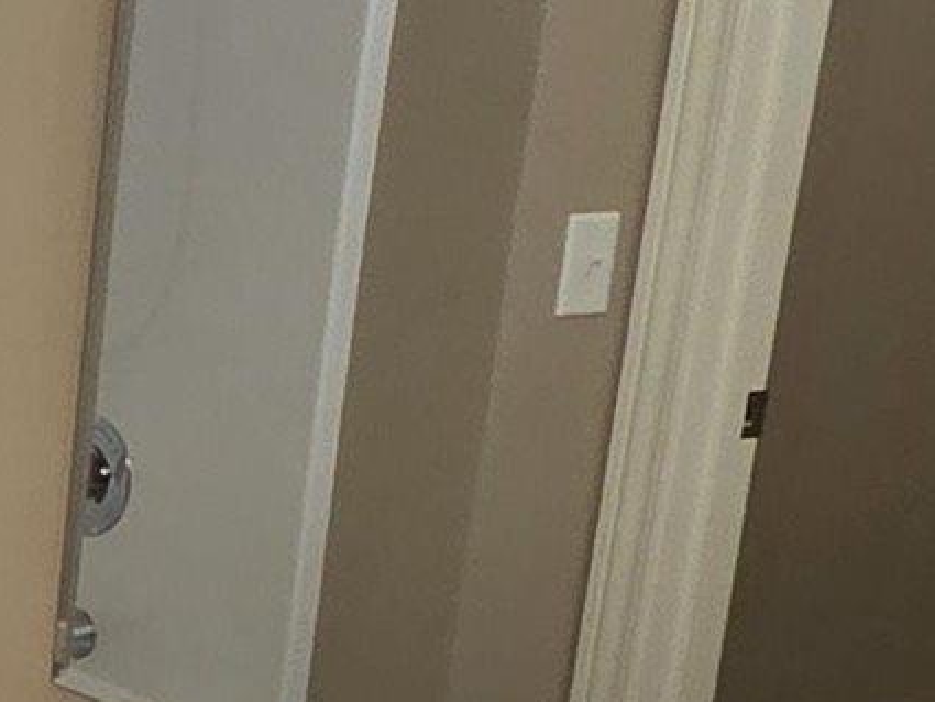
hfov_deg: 16.4
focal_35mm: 94
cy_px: 792
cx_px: -891
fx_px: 2540
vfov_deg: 15.3
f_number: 2.2
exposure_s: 1/60
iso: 160
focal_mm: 2.2
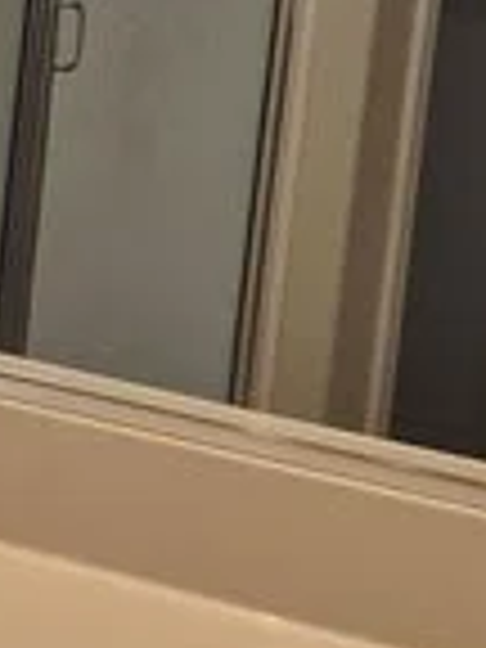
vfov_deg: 12.0
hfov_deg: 8.6
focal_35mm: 164
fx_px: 3070
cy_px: 86
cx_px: -428
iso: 50
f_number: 1.8
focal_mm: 5.4
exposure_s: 1/120
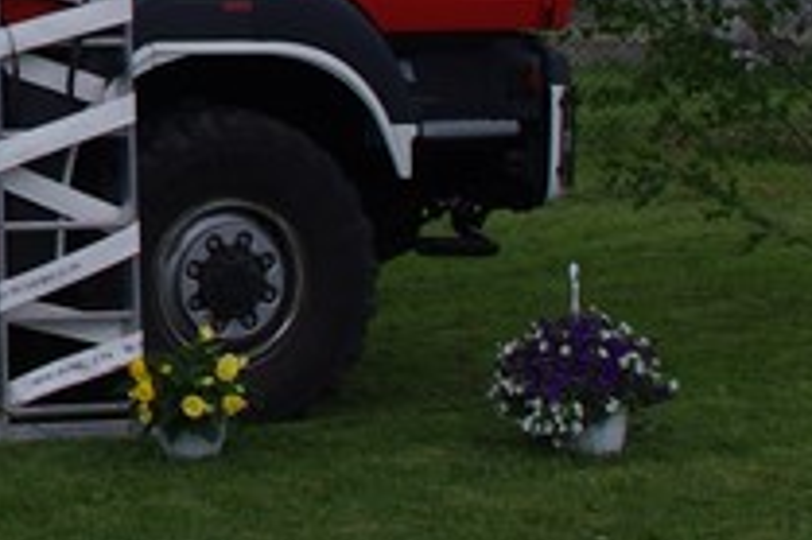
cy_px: -340
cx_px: -664
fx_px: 3313
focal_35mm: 147
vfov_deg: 9.0
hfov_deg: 12.7
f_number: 8
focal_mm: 20
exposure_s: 1/350
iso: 200
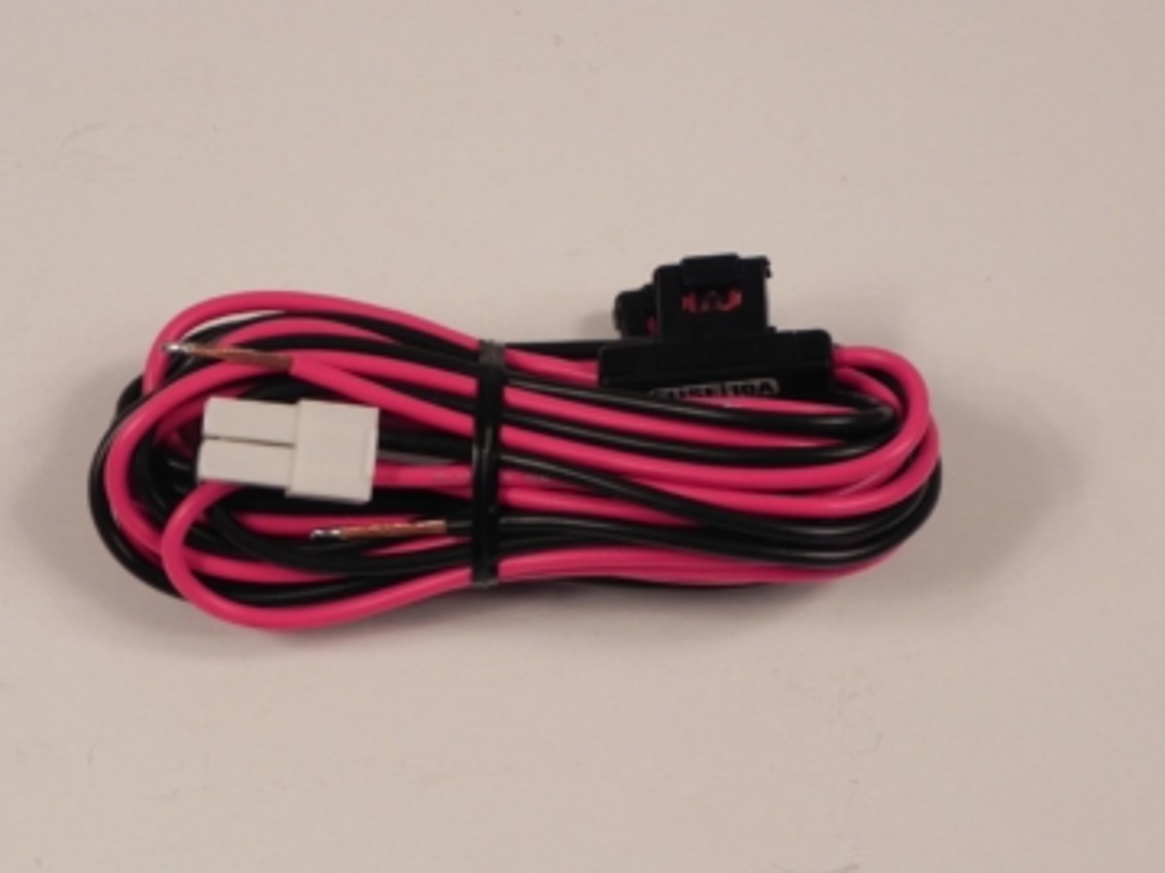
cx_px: 582
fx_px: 3197
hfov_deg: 20.7
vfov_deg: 15.6
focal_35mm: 95
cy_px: 436
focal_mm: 16.9
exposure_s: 1/30
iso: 344
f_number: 4
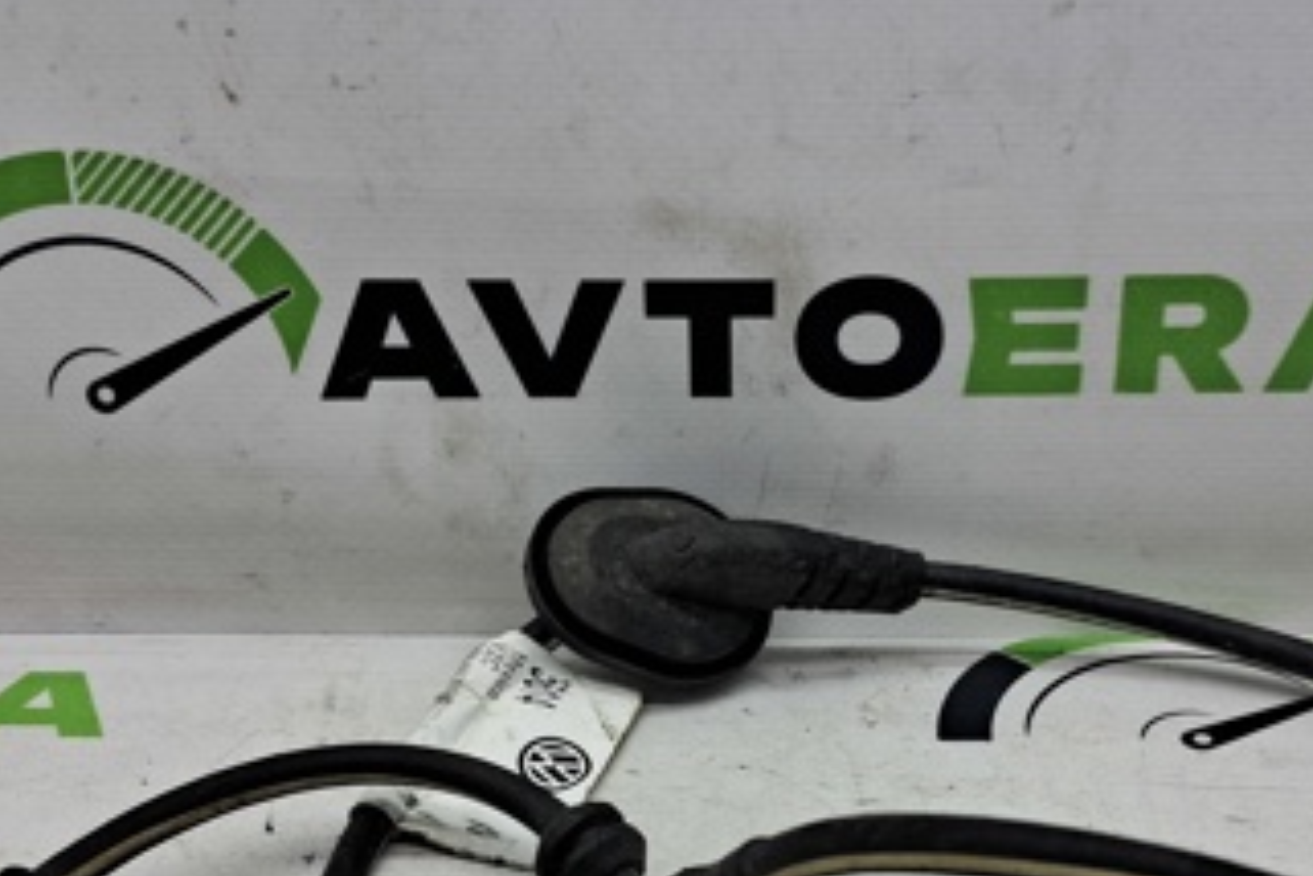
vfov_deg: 23.8
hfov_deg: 35.6
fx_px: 2042
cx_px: 716
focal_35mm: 56
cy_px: 698
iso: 50
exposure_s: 1/120
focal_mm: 4
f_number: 1.8
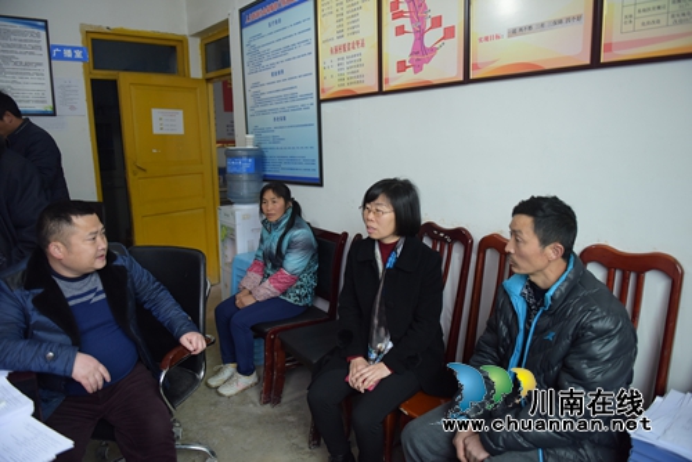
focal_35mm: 24
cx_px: 346
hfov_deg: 73.7
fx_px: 462
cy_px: 231
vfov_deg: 53.2
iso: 1600
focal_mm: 24
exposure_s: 1/250
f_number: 2.8
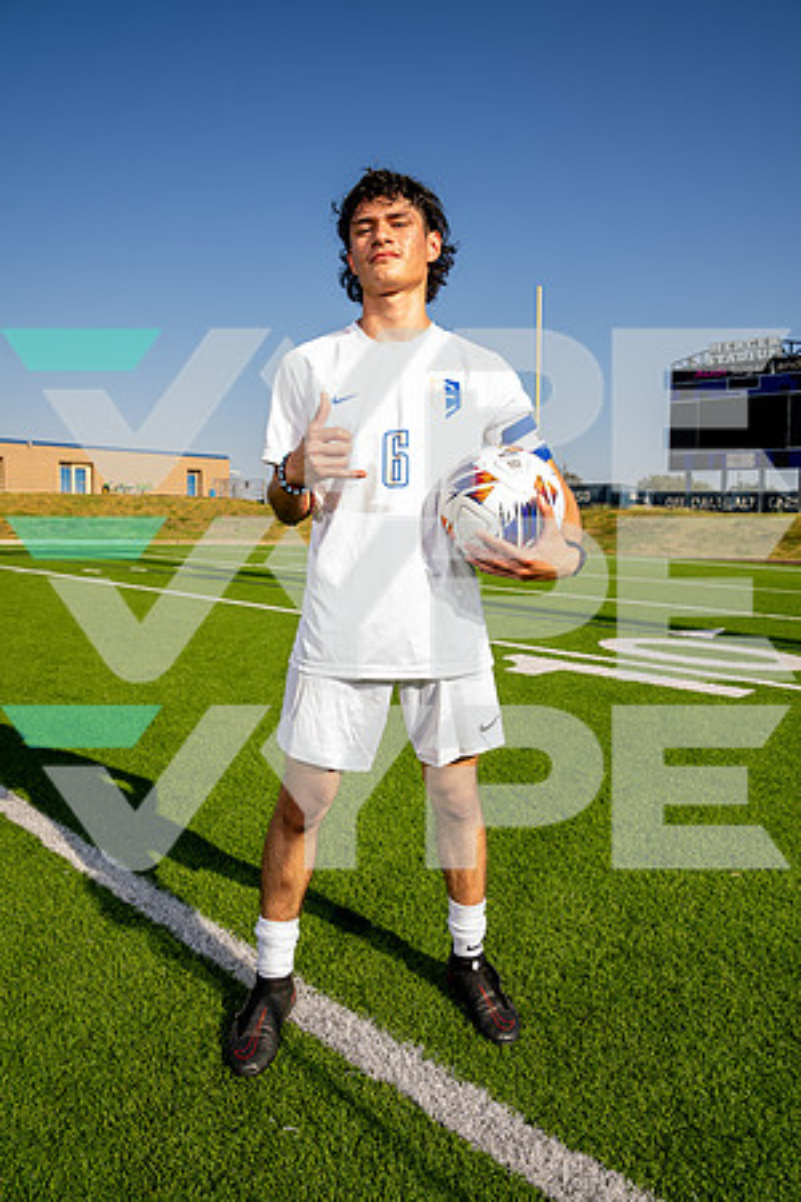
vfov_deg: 73.7
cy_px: 601
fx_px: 801
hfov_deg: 53.1
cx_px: 400
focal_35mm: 24
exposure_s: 1/125
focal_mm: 24
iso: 50
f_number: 7.1
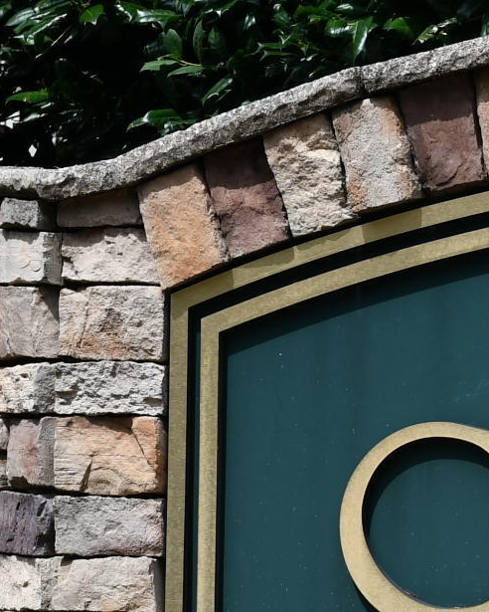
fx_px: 7761
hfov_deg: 3.6
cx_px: 815
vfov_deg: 4.5
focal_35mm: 429
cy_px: 571
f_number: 8
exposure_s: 1/250
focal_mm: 66
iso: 100
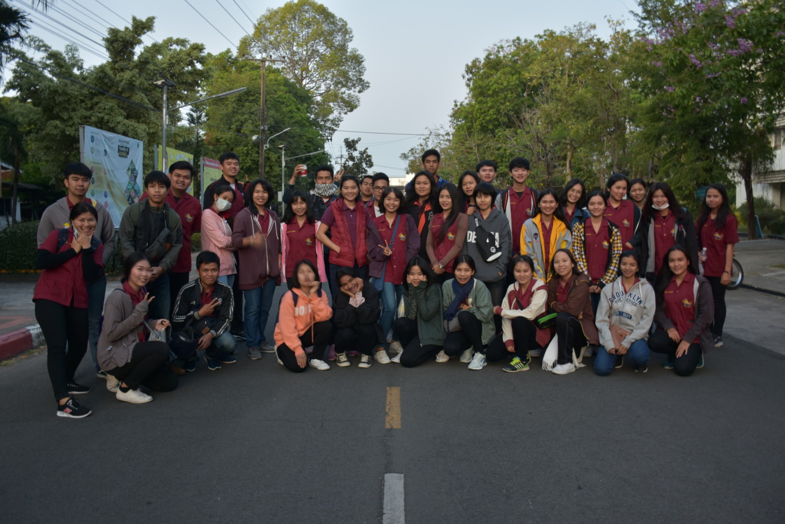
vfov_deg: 43.6
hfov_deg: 61.9
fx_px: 654
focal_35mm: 30
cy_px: 262
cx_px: 392
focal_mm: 20
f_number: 3.5
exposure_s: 1/6
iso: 200
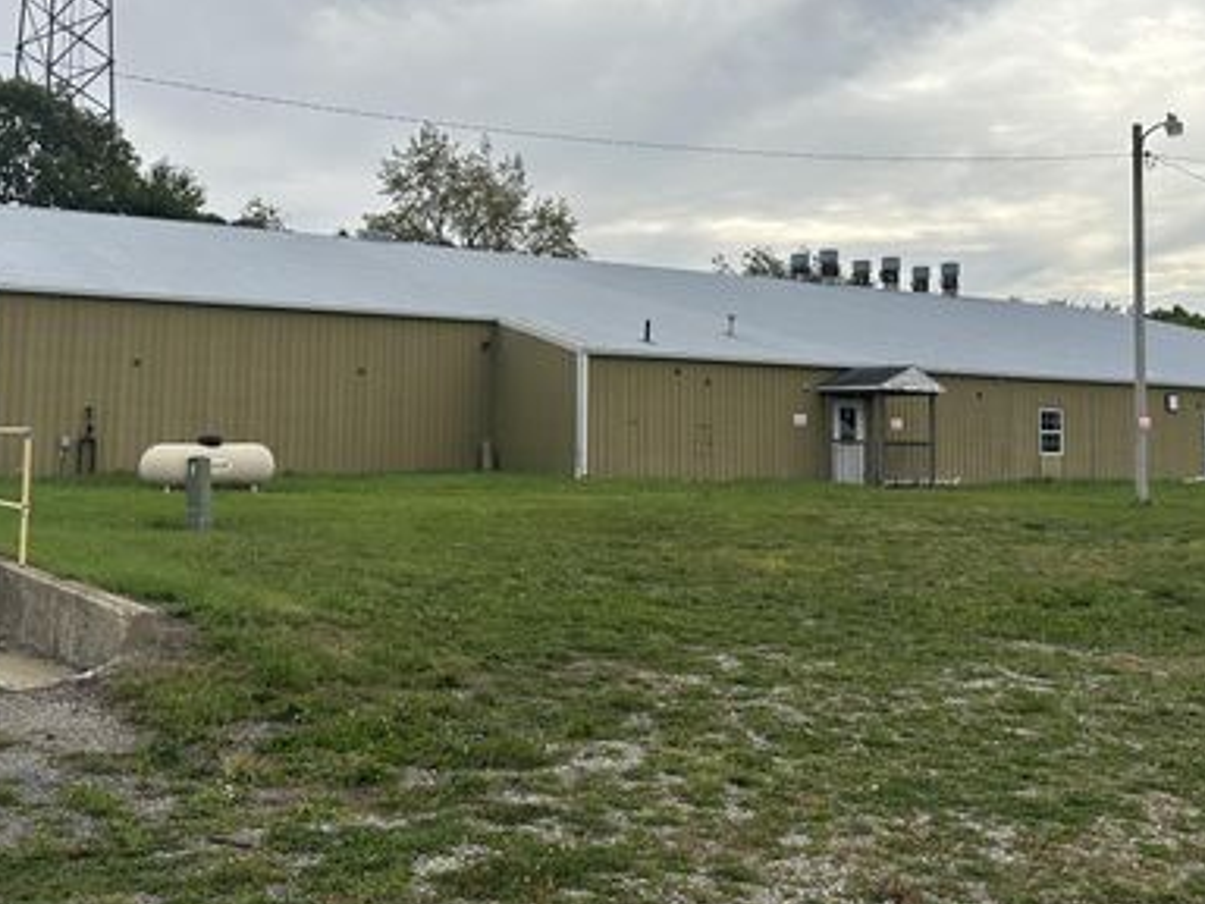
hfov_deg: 46.6
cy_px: 292
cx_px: 486
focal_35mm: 40
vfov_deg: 35.6
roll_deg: -1.4
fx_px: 1392
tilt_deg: +6.0
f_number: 1.78
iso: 80
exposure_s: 1/3861
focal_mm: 6.86
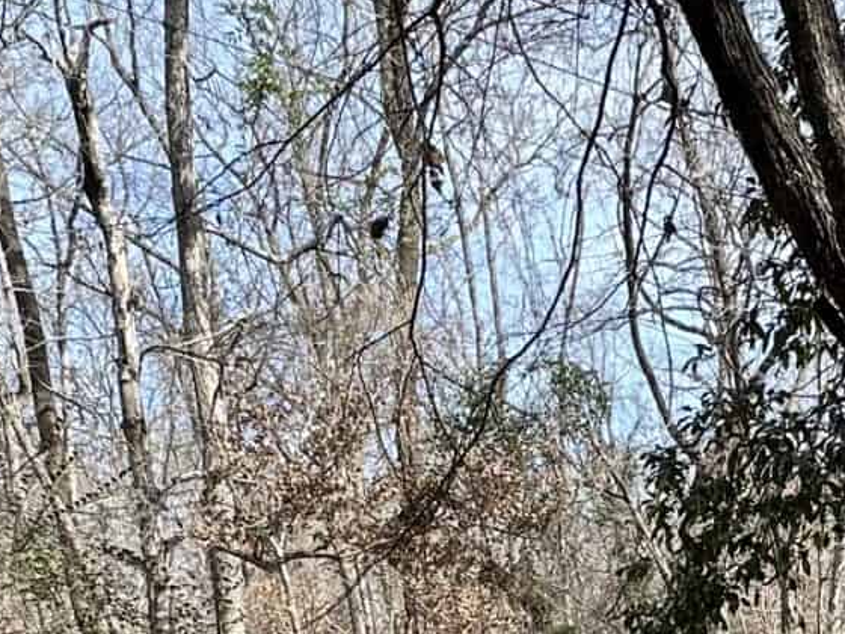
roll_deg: +6.4
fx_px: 1562
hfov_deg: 28.6
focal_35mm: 64
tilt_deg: -5.4
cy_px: 839
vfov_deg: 20.8
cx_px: 822
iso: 40
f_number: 2.2
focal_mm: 2.22
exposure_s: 1/378
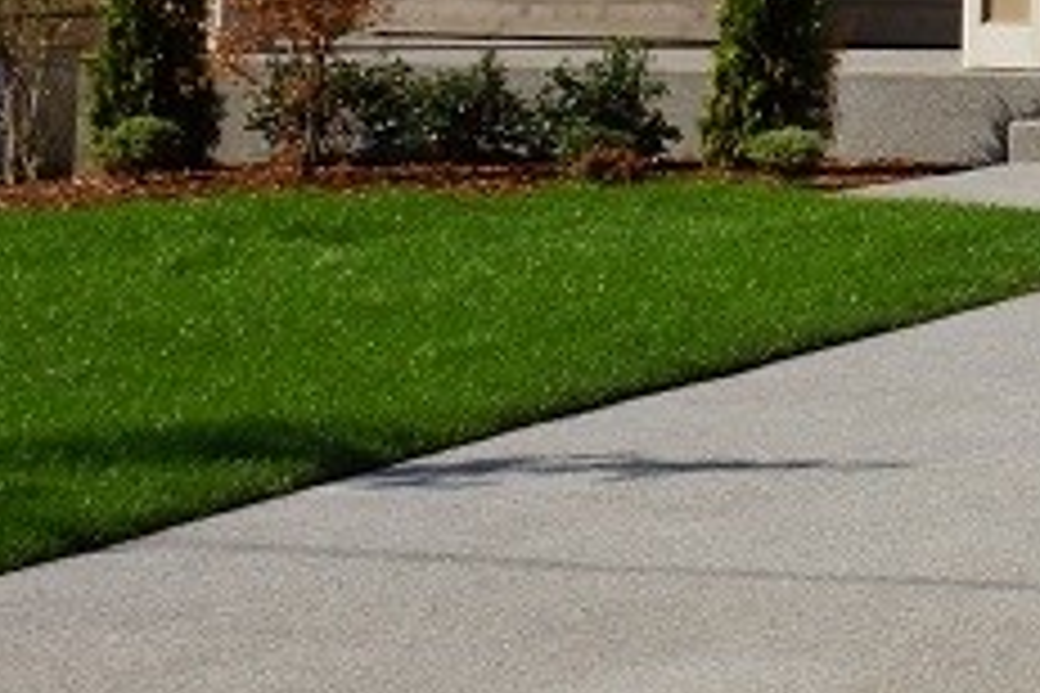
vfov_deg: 8.3
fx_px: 4506
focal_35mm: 156
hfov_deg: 12.1
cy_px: -724
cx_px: 1864
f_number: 16
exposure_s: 1/125
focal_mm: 24
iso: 100
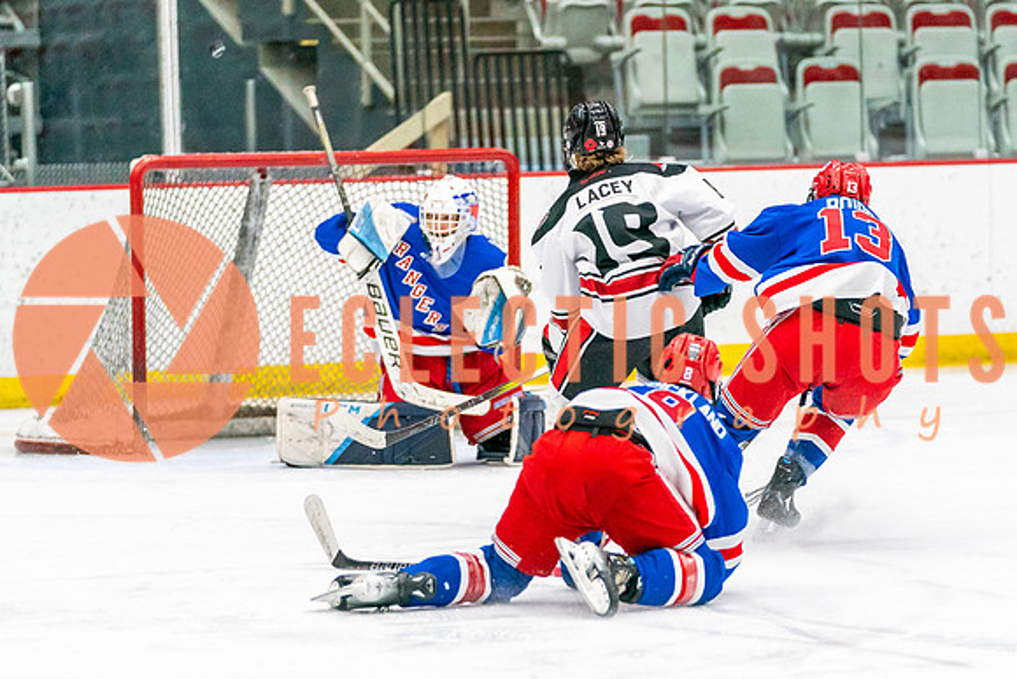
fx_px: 6780
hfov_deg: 8.6
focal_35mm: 240
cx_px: 537
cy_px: 401
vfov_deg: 5.7
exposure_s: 1/1250
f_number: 2.8
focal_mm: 158
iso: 3200
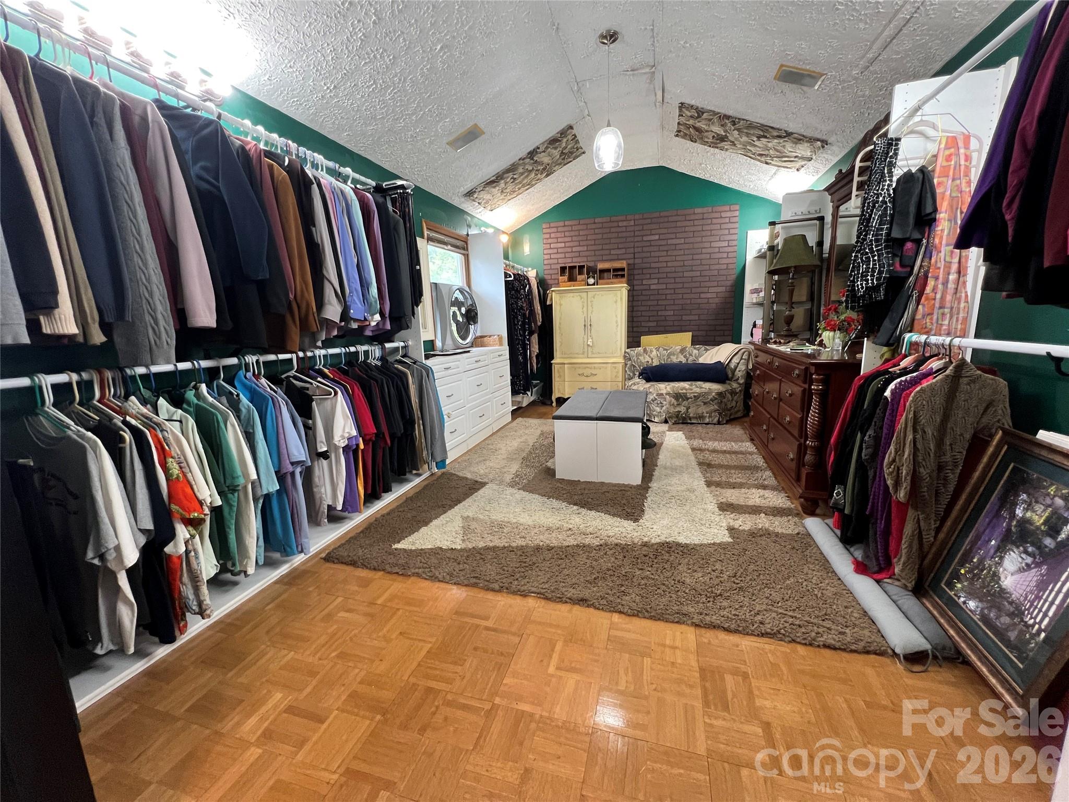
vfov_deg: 89.9
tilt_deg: -10.8
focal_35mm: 13
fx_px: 401
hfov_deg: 106.2
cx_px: 534
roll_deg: +2.3
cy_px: 401
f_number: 1.8
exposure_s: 1/60
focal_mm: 1.57
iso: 200
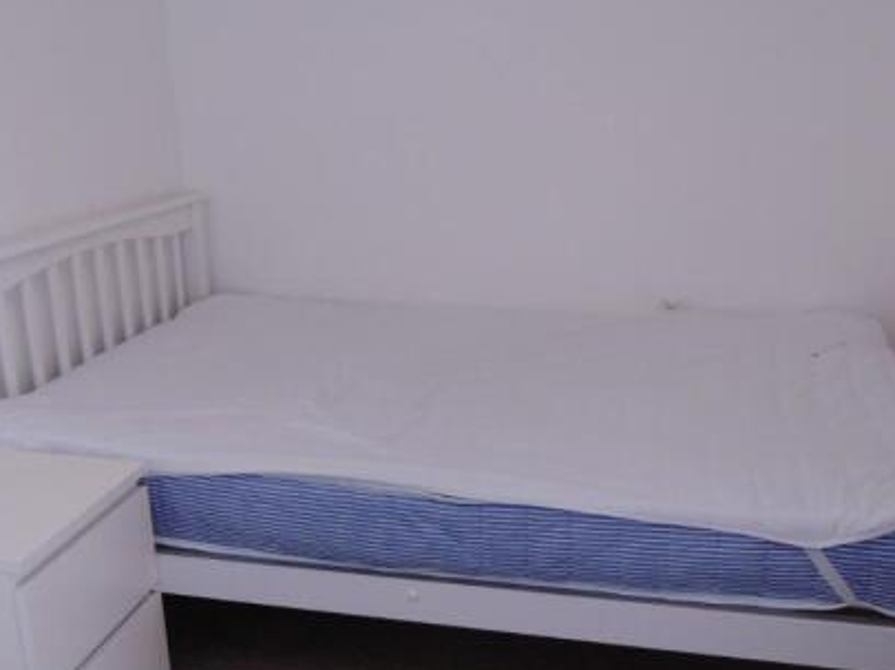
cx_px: 377
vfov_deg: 39.4
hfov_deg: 51.2
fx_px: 930
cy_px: 404
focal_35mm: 36
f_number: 3
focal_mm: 4.5
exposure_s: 1/50
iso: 80
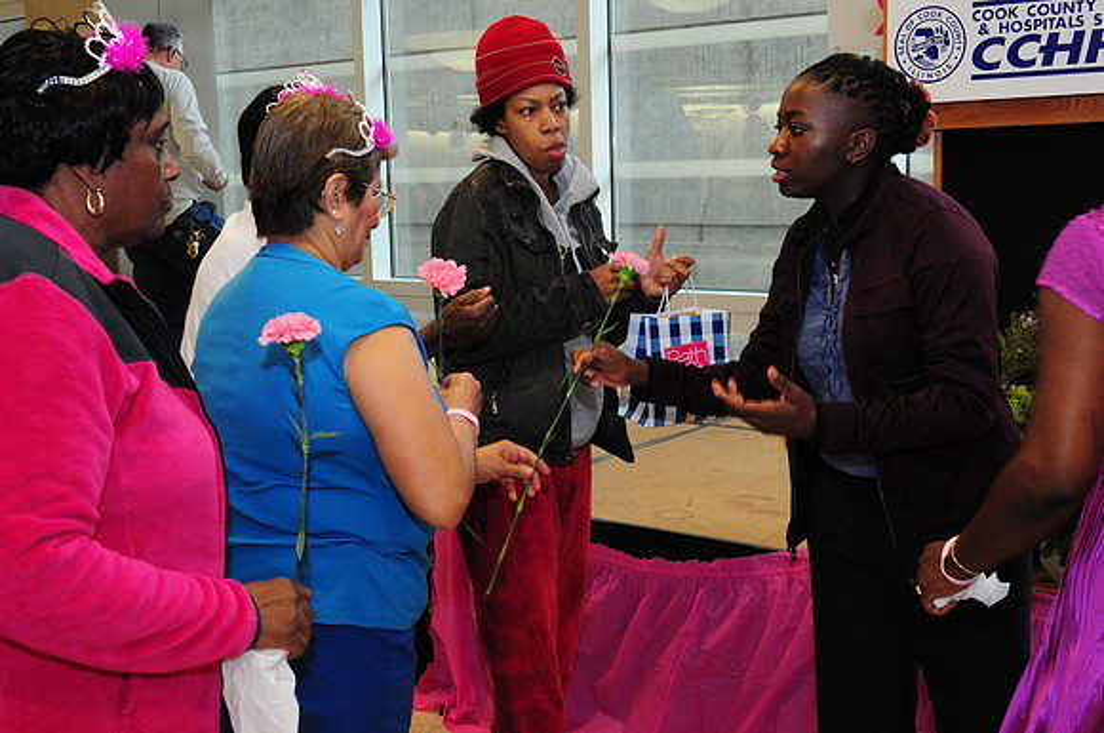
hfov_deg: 45.0
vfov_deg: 30.8
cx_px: 552
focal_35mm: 44
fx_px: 1332
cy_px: 366
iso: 1600
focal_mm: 29
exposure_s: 1/60
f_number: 7.1
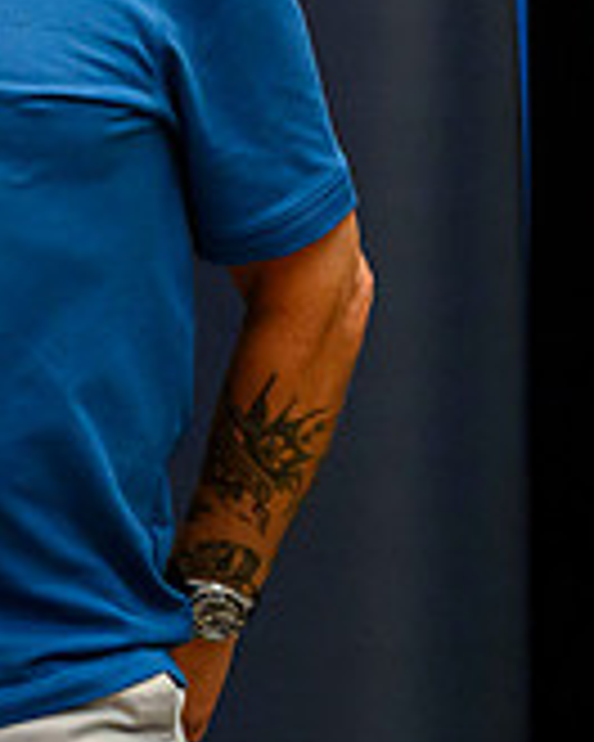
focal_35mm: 229
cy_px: -169
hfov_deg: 6.5
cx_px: -632
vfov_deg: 8.3
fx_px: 5032
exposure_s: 1/250
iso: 4000
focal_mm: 49
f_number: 3.5
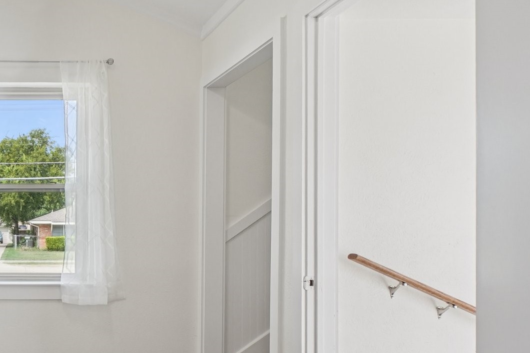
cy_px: 235
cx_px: 40
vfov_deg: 44.3
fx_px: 427
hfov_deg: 54.3
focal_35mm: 29
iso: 400
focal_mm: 10
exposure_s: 1/100
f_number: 8
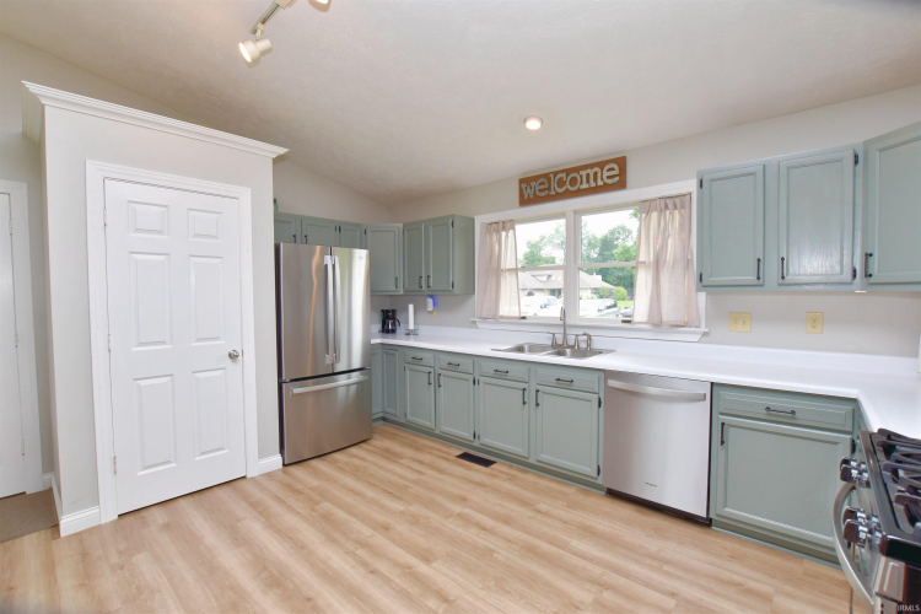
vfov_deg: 77.3
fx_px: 384
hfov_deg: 100.4
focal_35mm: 15
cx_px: 460
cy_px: 307
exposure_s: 1/160
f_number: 6.3
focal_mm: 10
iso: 400
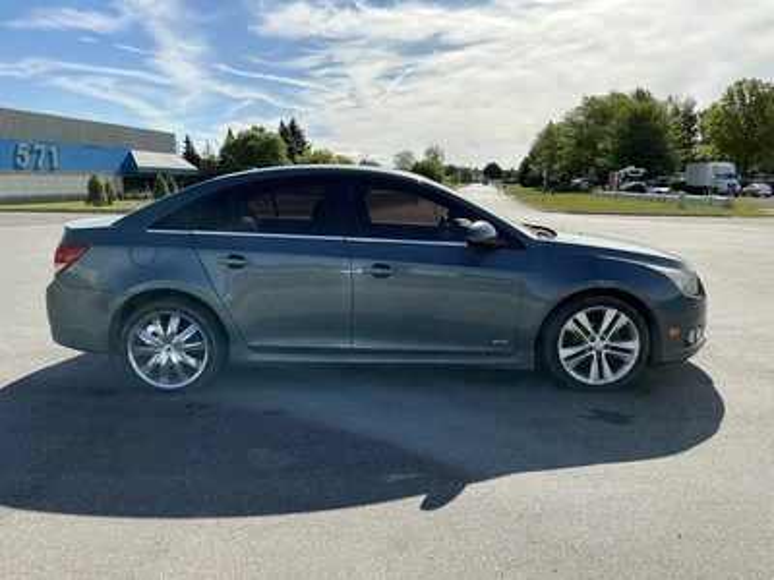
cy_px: 290
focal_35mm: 28
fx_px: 626
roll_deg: -1.2
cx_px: 387
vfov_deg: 49.7
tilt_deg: -8.6
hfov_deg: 63.4
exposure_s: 1/2538
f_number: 1.8
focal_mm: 3
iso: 25
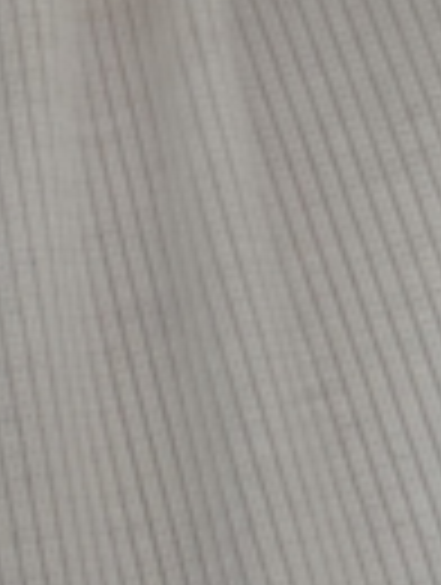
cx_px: -342
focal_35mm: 213
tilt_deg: -8.0
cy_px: -299
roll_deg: +1.8
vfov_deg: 9.0
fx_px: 3606
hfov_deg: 6.8
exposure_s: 1/40
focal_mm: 5.96
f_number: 1.6
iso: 250
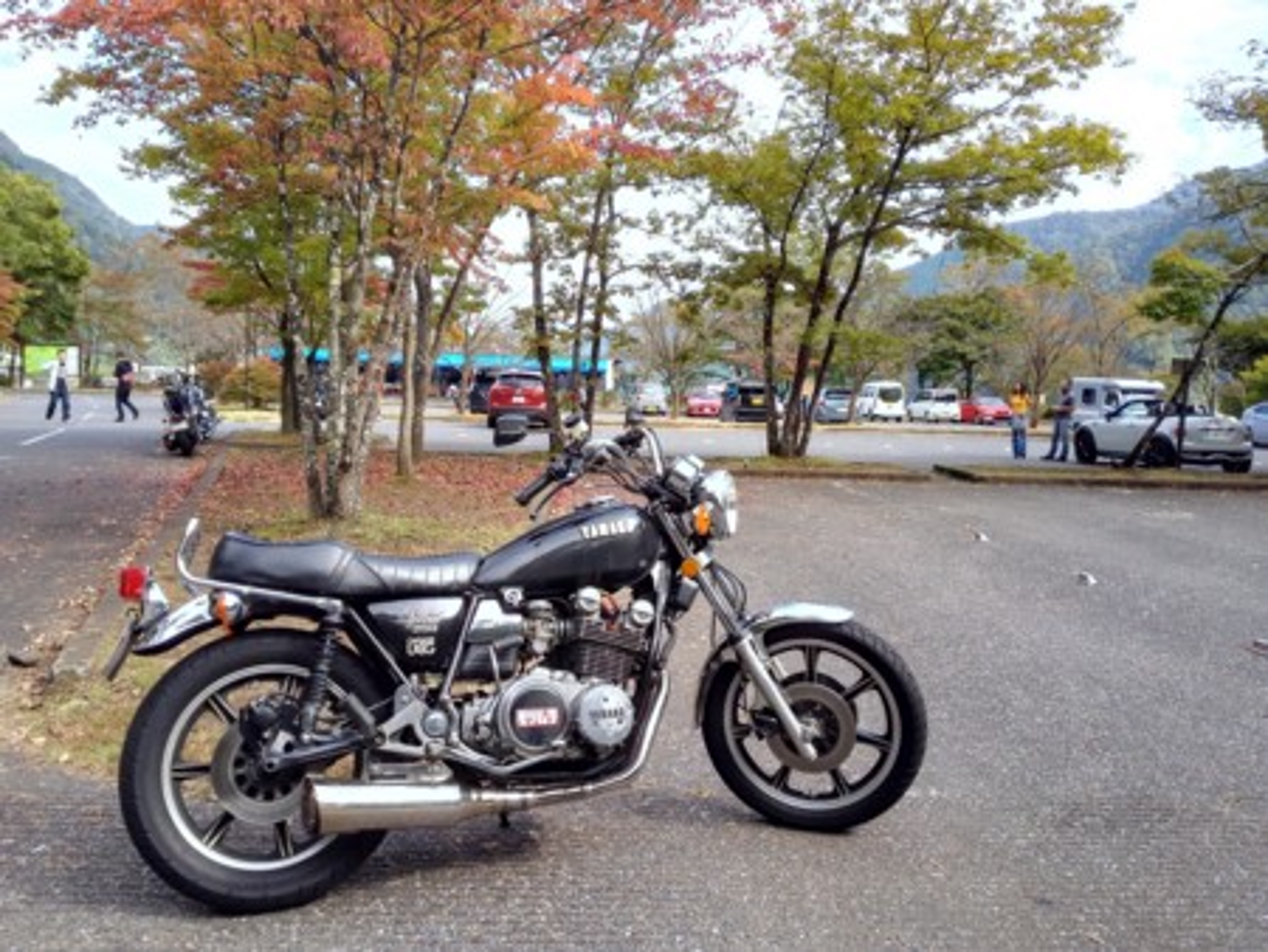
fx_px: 1063
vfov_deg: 48.3
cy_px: 476
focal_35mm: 29
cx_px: 634
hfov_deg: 61.6
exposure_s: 1/434
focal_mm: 3.8
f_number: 2
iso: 100
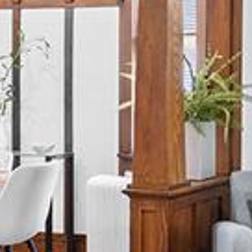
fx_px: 840
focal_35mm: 102
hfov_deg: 15.9
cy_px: 107
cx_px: 354
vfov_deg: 17.1
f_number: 8
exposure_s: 1/2
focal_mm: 16
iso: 125
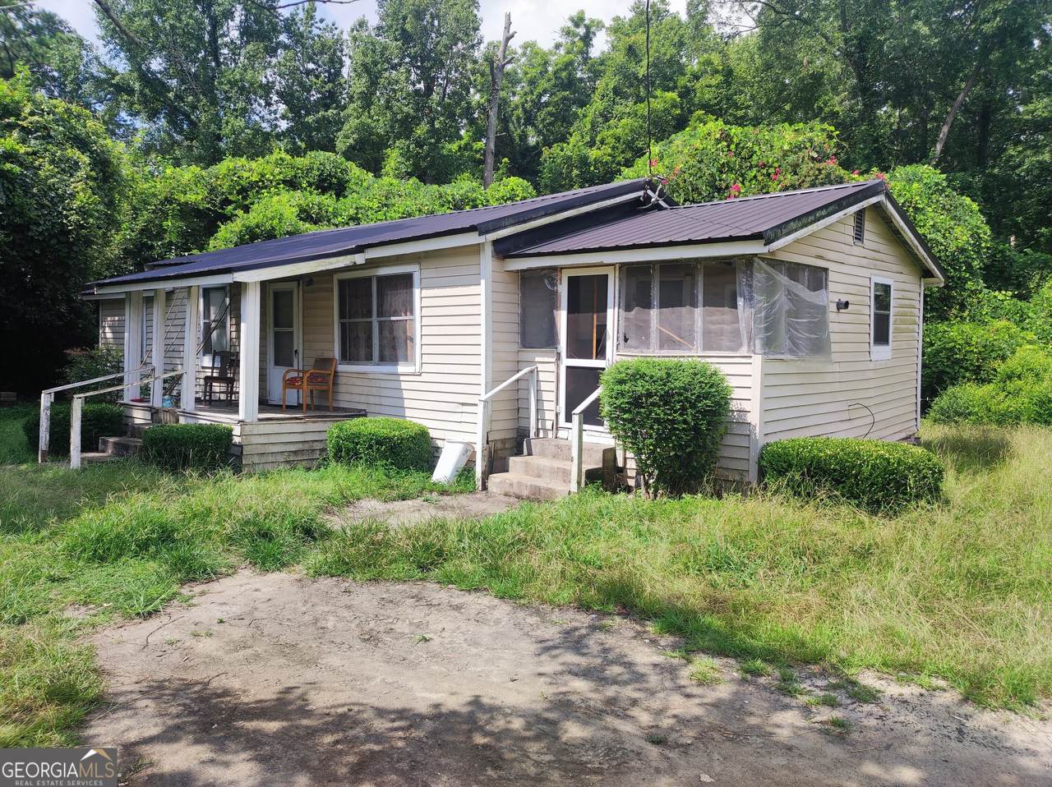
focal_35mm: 25
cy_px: 394
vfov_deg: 54.8
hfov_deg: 69.4
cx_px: 526
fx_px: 759
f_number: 1.79
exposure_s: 1/649
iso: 50
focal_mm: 4.7
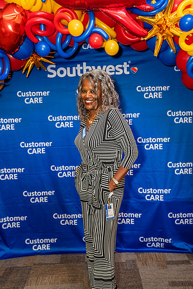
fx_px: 298
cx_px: 96
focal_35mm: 37
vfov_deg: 51.9
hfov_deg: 35.9
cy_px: 144
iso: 2000
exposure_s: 1/160
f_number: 4.5
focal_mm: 37
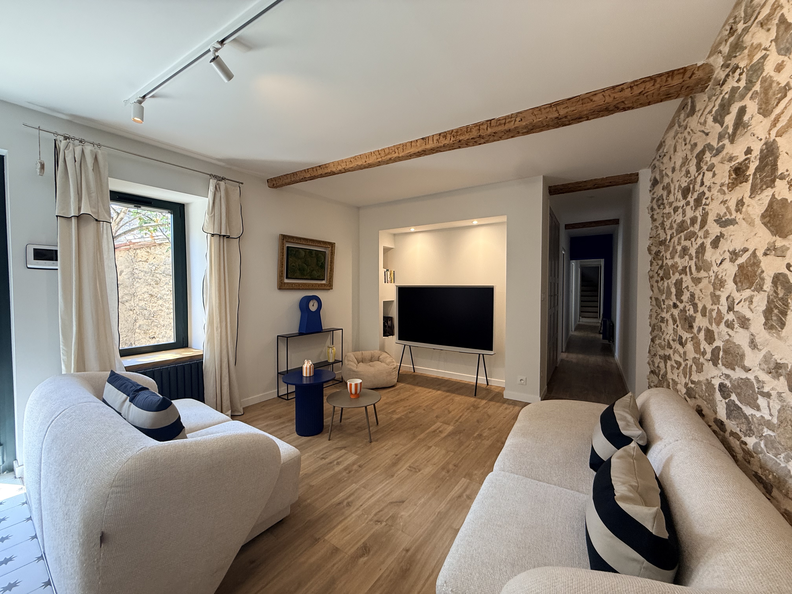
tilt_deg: -1.6
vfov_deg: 85.7
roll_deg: +0.1
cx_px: 396
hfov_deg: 102.1
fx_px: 320
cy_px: 297
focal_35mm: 14
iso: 100
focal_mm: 2.22
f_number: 2.2
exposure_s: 1/100
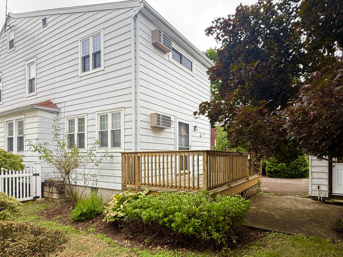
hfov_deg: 80.3
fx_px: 198
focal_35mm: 20
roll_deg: -0.7
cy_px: 156
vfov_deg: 65.3
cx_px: 213
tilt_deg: +0.4
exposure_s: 1/271
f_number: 2.2
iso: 50
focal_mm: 2.22
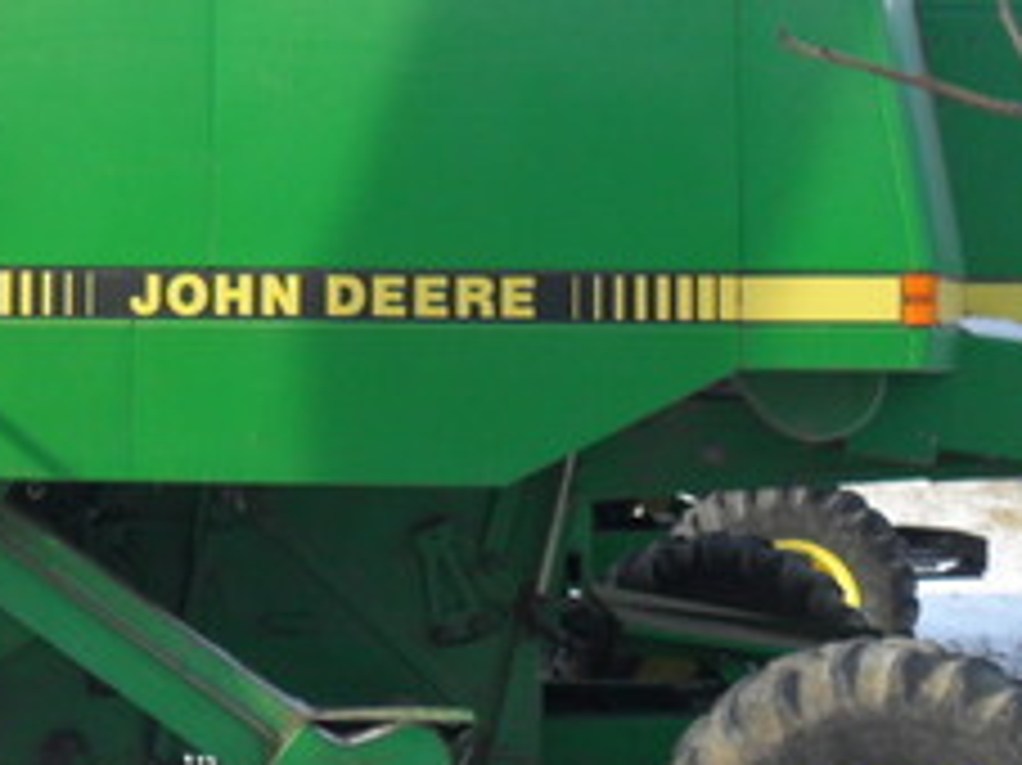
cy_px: 234
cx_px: 77
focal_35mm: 84
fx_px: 2479
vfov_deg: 17.5
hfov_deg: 22.6
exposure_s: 1/60
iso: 100
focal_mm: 6.2
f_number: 8.9
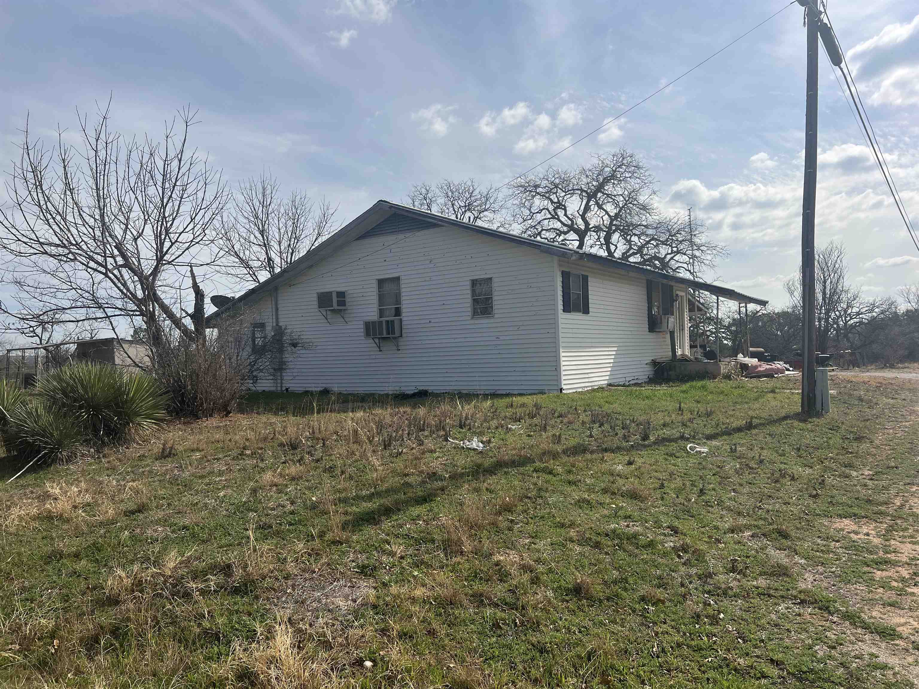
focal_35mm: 26
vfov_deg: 53.1
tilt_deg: -0.3
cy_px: 344
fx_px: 690
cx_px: 460
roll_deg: +2.6
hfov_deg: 67.3
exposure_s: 1/9434
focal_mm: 5.7
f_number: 1.5
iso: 50
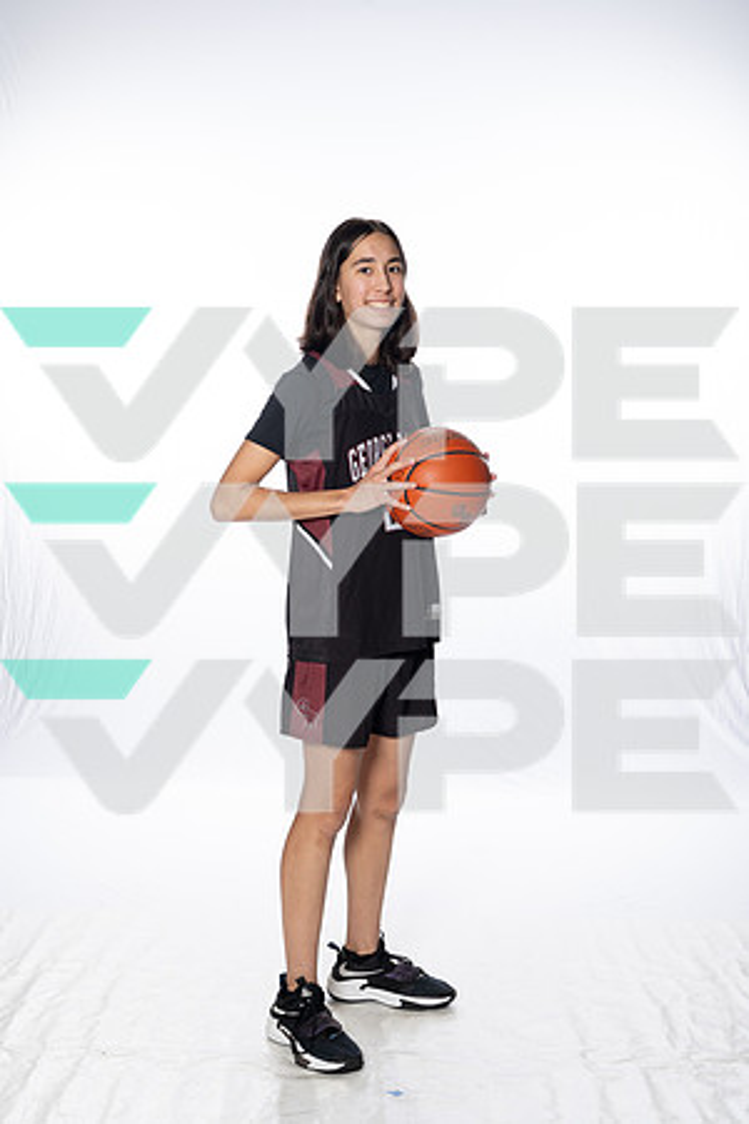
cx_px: 374
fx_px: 1592
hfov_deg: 26.5
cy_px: 562
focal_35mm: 51
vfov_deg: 38.9
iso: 800
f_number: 8
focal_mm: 51
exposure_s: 1/250
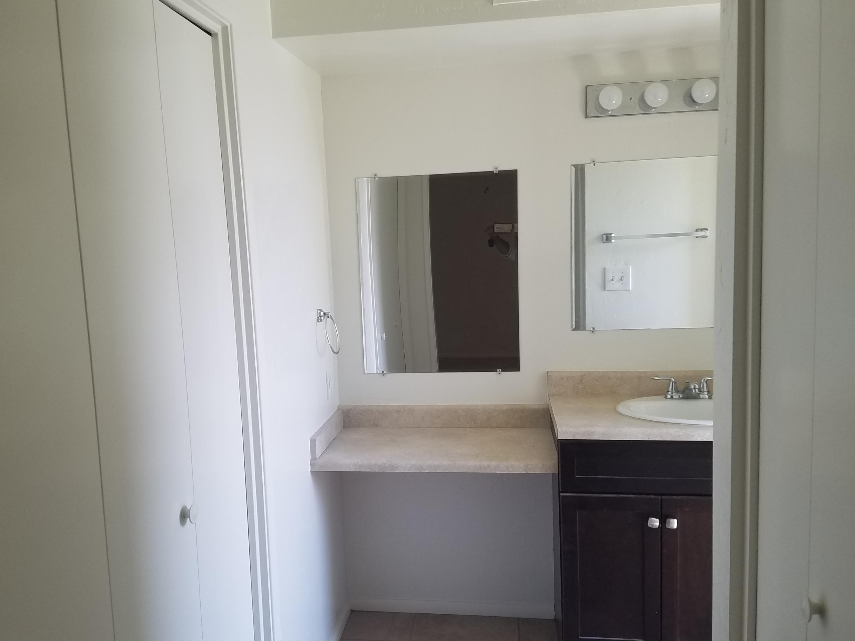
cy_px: 331
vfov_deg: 44.1
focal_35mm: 32
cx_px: 392
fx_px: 790
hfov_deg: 56.7
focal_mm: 4.2
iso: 64
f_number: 1.7
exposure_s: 1/60
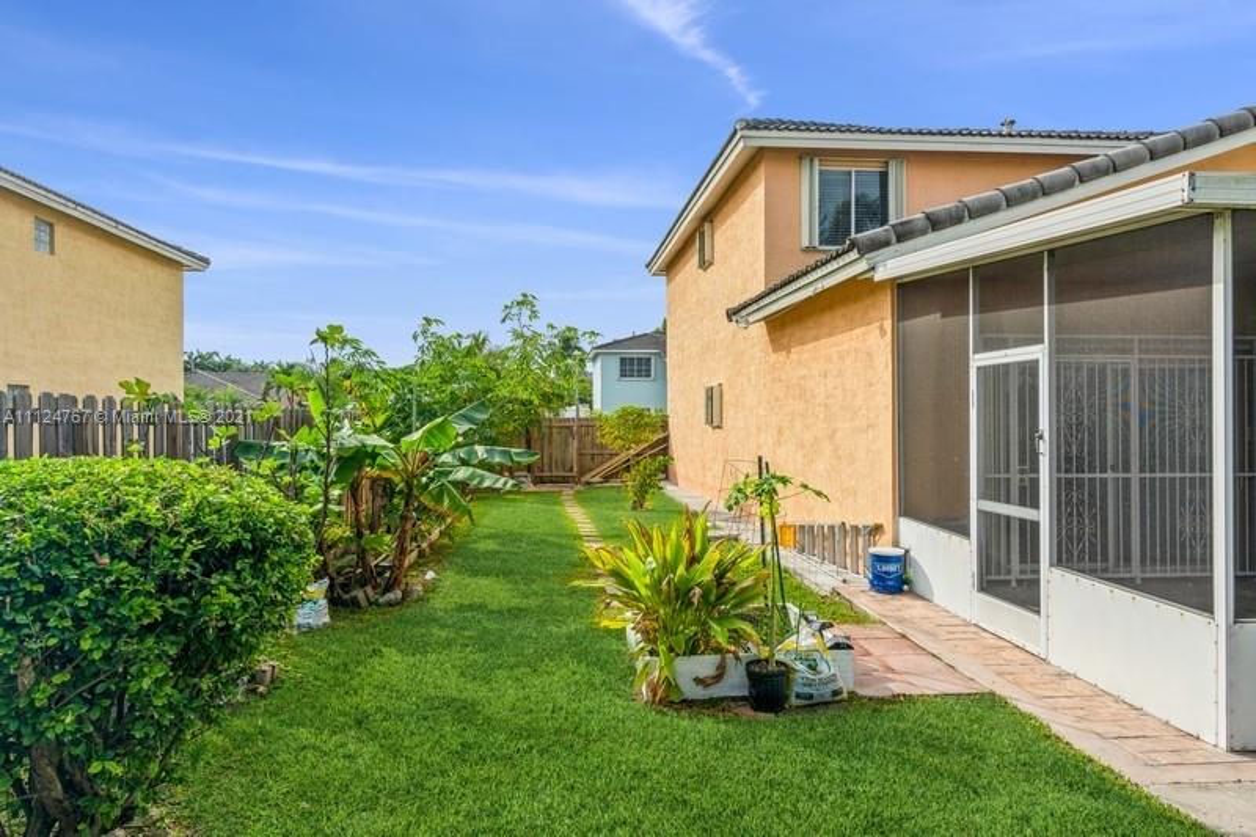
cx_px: 628
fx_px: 872
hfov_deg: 71.5
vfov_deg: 51.3
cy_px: 418
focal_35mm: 25
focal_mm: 25
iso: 200
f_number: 8
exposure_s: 1/500
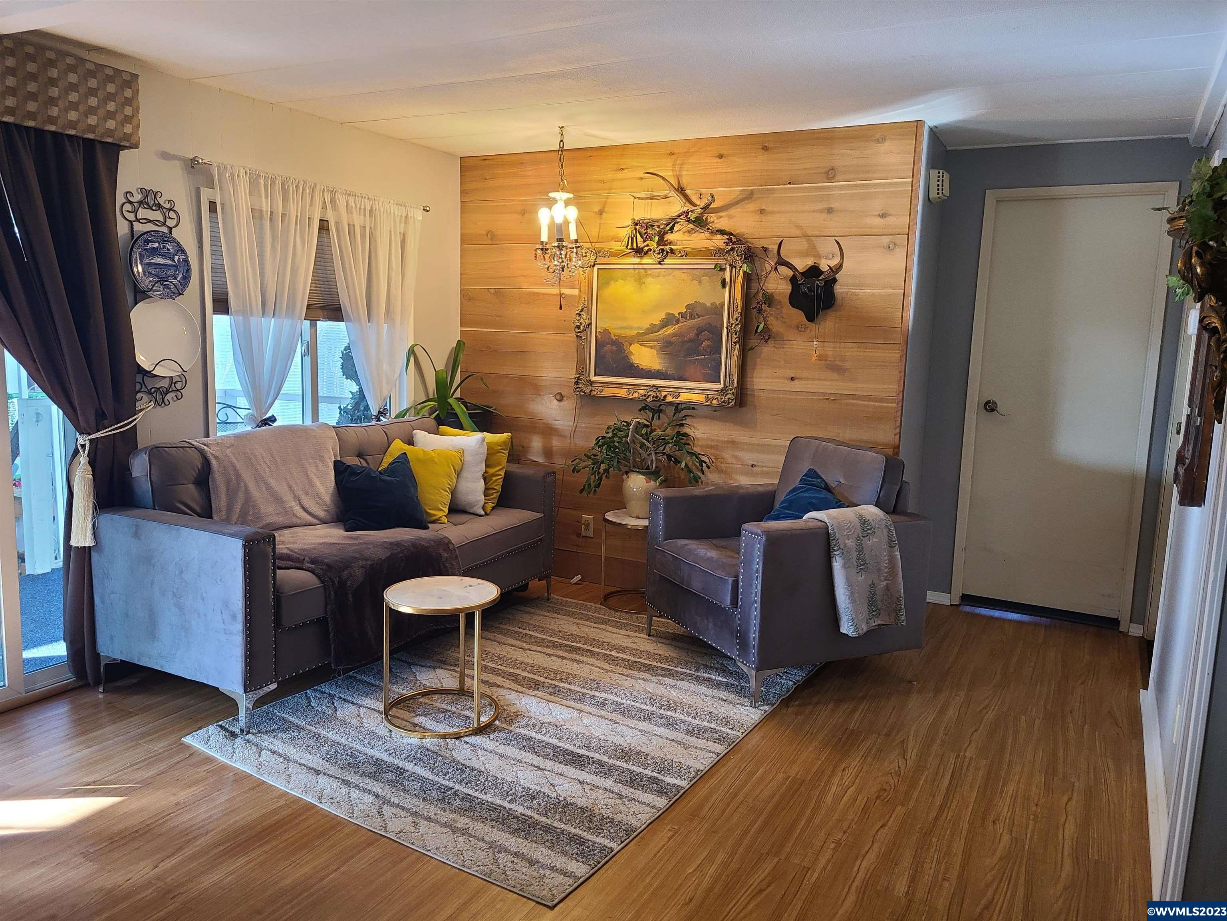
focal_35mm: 26
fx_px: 922
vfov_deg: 53.1
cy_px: 460
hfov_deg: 67.3
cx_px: 614
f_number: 1.8
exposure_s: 1/60
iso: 160
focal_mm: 5.4
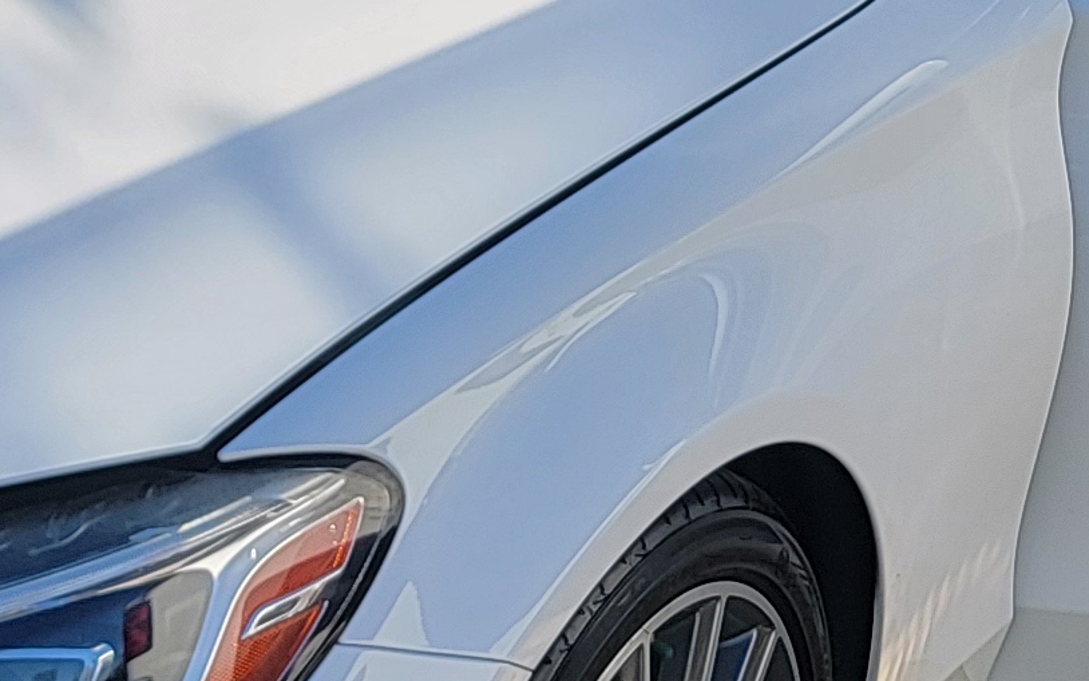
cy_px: -13
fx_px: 3710
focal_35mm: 125
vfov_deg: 10.4
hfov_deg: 16.7
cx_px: 549
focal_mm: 6.7
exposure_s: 1/843
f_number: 1.8
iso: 16
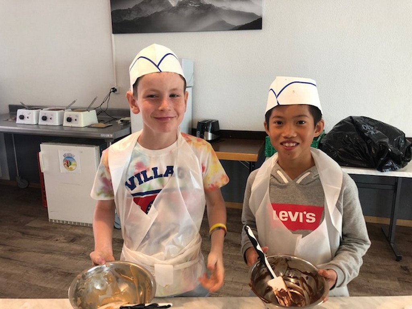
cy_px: 154
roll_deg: -0.4
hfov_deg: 63.4
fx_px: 333
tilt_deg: -14.4
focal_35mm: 28
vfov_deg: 49.7
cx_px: 206
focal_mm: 3.99
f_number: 1.8
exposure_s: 1/20
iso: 40
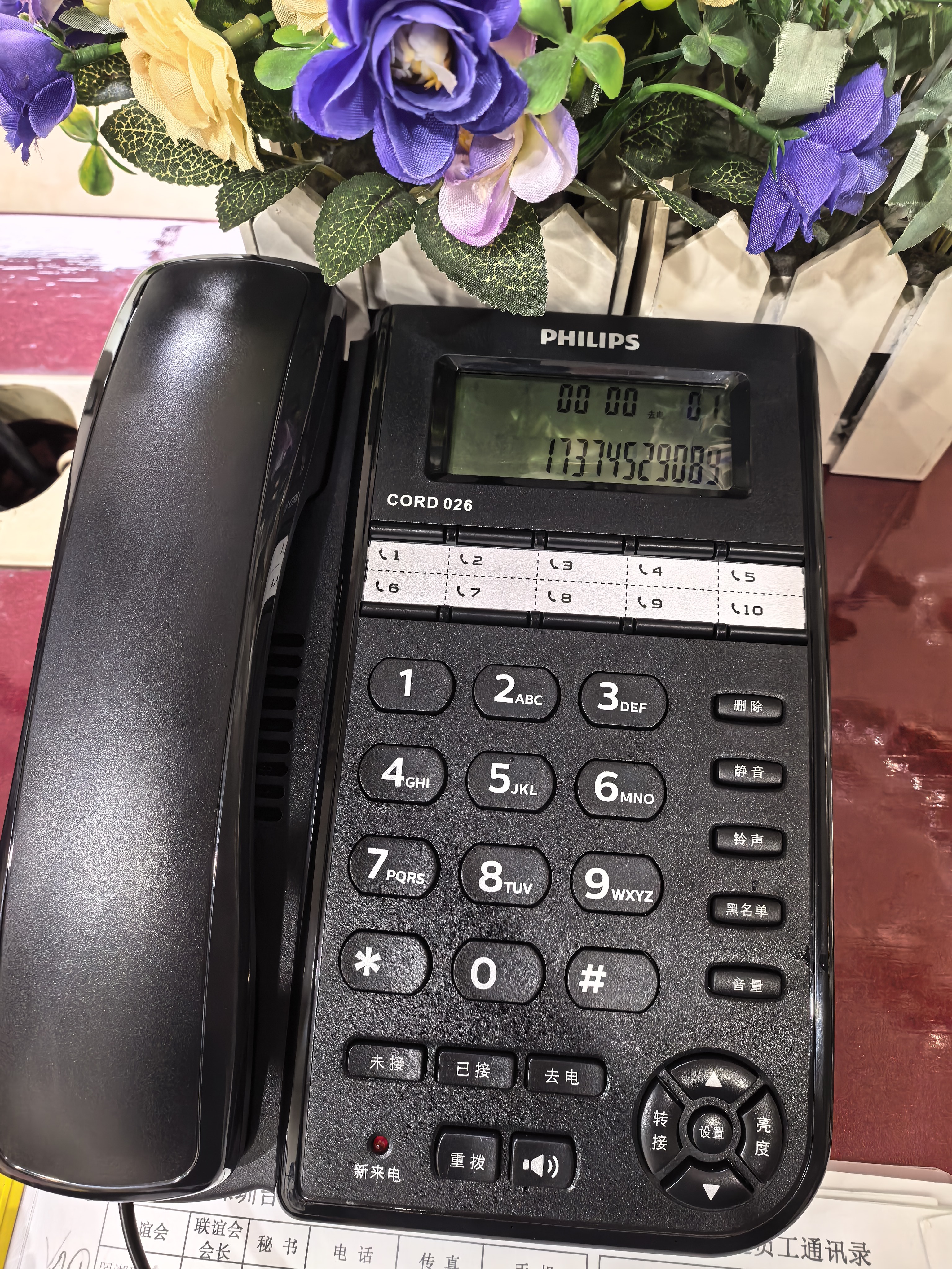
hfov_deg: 56.8
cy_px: 634
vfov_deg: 71.6
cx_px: 476
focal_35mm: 24
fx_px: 880
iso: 800
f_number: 4
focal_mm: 8.5
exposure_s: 1/100
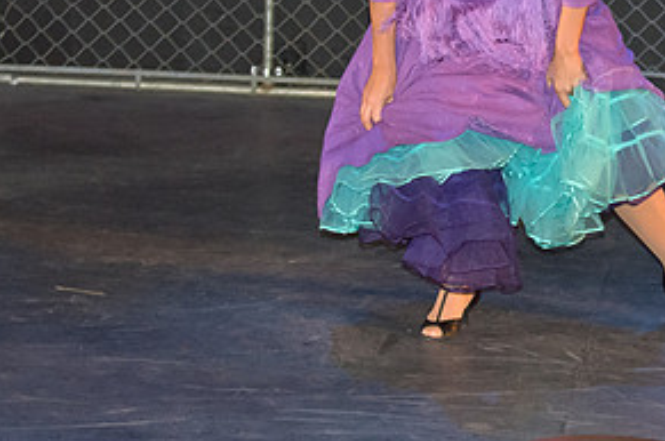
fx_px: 3854
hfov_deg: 9.8
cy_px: 3
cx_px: 619
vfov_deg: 6.5
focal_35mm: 209
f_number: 2.8
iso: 3200
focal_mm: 70
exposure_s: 1/100
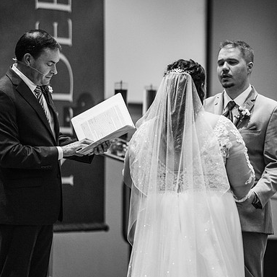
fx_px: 2327
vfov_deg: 6.8
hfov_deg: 6.8
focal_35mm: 257
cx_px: 205
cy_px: 139
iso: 2000
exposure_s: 1/250
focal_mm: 200
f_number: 2.8
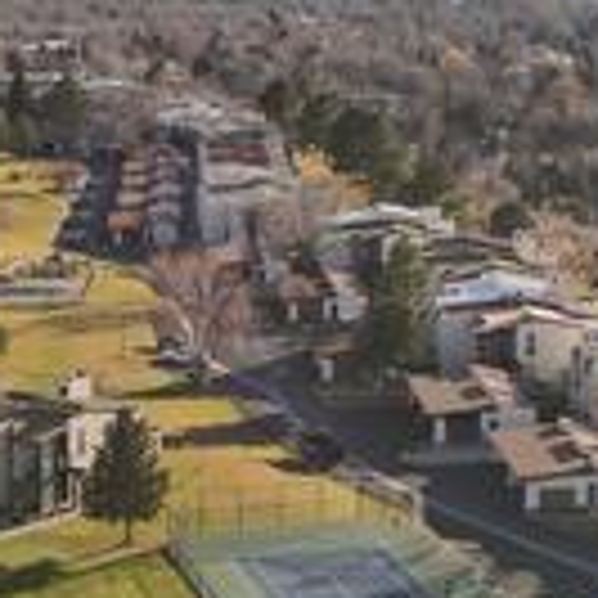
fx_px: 1994
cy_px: 144
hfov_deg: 17.0
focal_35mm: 102
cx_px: 371
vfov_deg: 17.0
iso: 100
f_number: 2.8
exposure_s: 1/320
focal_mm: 4.5
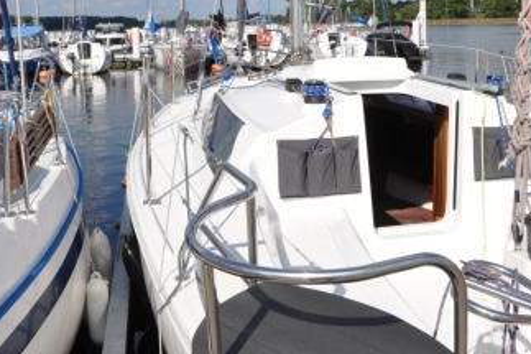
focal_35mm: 46
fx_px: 678
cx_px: 283
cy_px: 76
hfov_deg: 42.7
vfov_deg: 28.6
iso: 200
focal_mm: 18
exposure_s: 1/200
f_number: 16
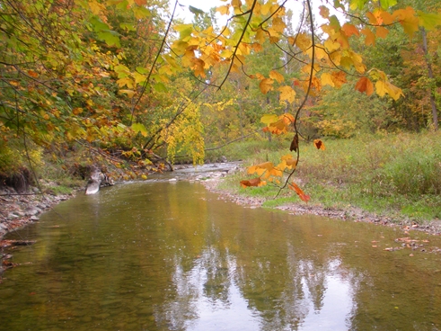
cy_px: 171
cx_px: 263
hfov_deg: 42.8
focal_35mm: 44
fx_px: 560
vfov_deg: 32.9
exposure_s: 1/56.7
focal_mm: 6.3
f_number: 3.5
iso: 65
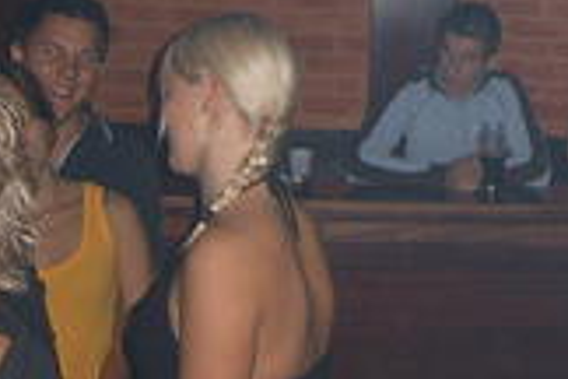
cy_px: -119
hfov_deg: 18.5
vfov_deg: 12.5
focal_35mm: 106
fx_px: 1672
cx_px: 628
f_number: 2.8
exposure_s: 1/30
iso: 100
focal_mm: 5.8
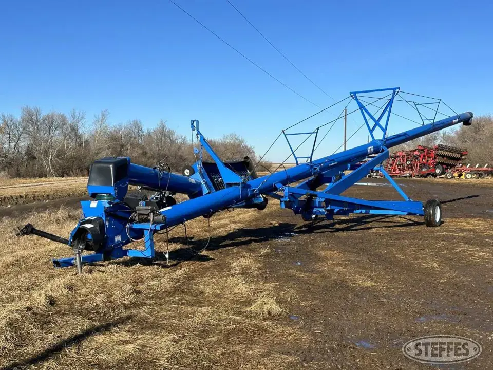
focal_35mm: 48
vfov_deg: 30.3
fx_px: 684
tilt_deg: -1.0
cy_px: 185
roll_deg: +0.2
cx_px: 246
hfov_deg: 39.7
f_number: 1.78
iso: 64
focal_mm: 6.86
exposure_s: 1/4566
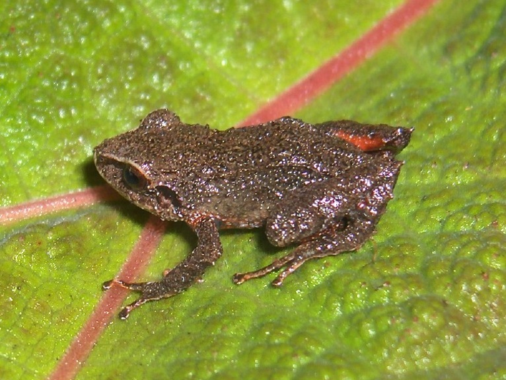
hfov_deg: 47.8
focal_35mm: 39
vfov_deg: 36.8
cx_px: 253
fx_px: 570
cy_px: 190
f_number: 2.8
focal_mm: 8
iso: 100
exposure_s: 1/60
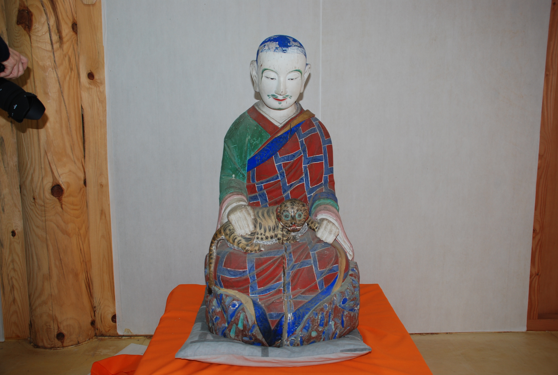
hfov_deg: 61.8
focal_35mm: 30
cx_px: 279
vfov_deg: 43.8
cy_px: 188
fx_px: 466
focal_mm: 20
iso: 200
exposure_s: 1/60
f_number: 3.8
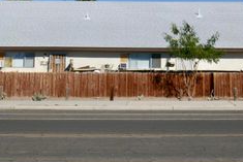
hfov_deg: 29.5
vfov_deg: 19.6
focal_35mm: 68
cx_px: 159
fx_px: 459
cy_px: 12
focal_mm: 11.5
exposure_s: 1/640
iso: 125
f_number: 8
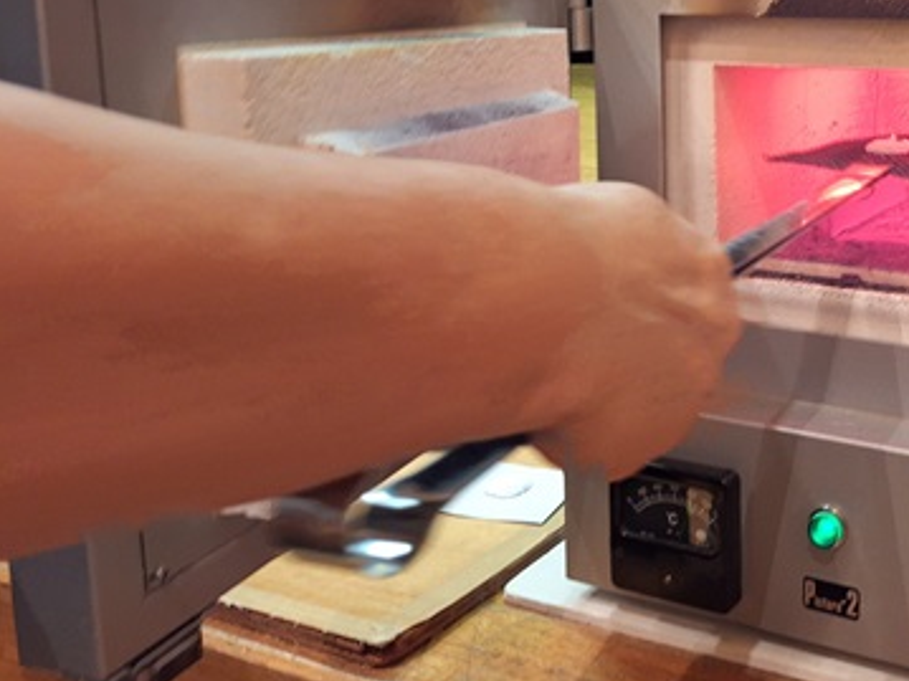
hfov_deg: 42.3
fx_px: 1076
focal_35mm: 41
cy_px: 139
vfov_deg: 34.1
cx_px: 808
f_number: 1.8
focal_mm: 5.54
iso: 200
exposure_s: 1/33
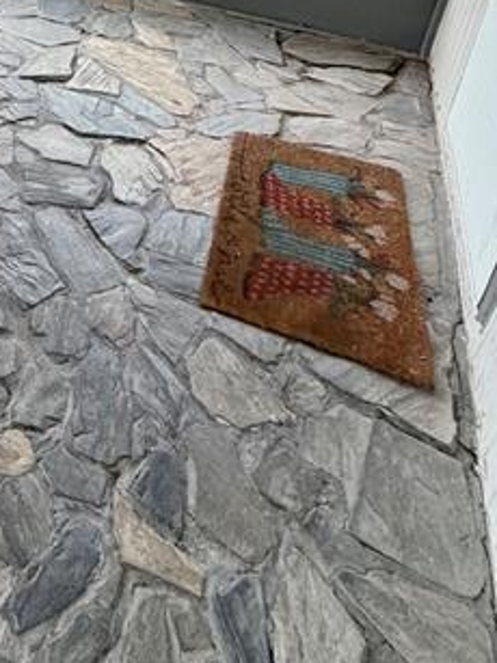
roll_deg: -1.7
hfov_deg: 35.0
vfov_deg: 43.7
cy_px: -24
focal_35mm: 35
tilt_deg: -21.6
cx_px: -50
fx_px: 670
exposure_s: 1/121
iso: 160
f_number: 2.2
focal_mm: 2.22
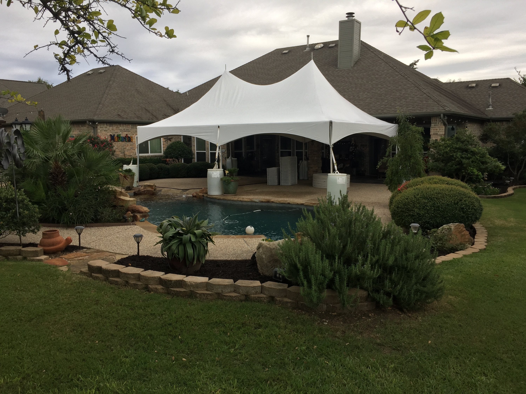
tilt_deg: -6.8
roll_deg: +0.2
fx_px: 441
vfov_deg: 48.2
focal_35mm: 29
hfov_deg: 61.7
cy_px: 197
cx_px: 263
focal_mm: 4.15
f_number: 2.2
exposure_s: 1/347
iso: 32
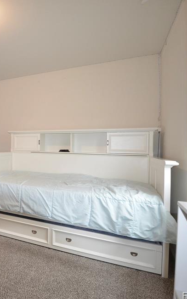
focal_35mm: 24
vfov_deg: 74.8
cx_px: -6
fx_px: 196
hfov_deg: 42.8
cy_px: 147
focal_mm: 10
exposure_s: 1/60
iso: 1250
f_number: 3.5
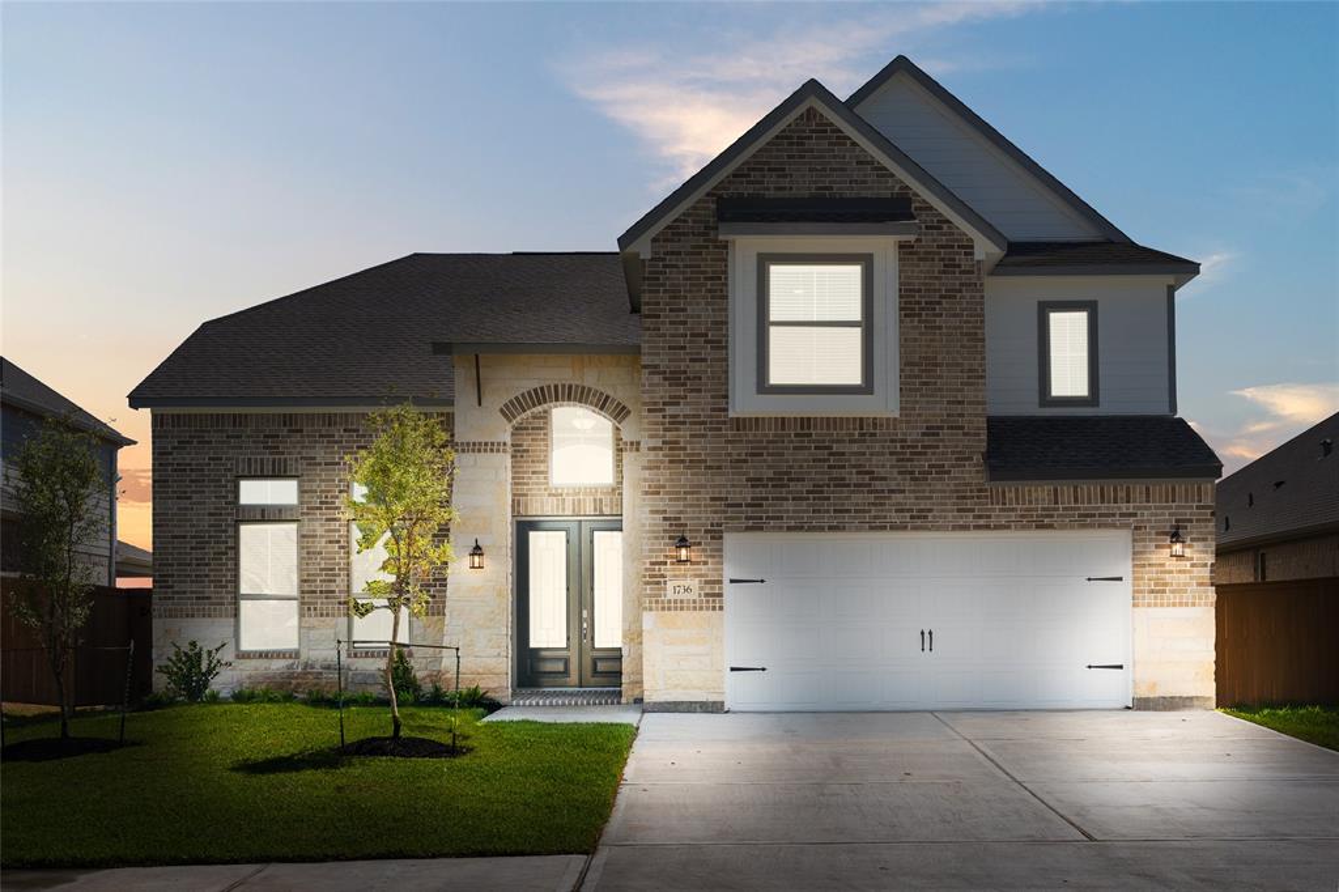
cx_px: 670
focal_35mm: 40
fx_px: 1487
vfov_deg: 33.4
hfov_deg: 48.5
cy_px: 446
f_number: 9
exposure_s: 1/160
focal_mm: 27
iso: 320
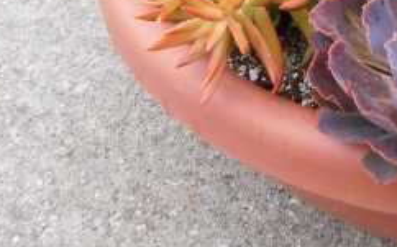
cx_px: 467
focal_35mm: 86
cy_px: -260
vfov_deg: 13.0
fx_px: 930
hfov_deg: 22.4
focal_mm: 4
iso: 125
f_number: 3
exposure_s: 1/100
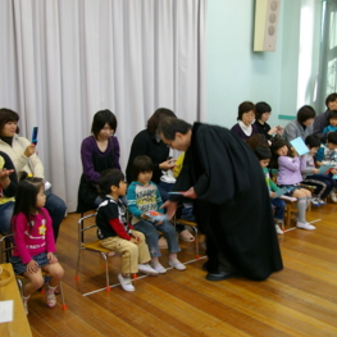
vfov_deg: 37.8
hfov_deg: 37.7
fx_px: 492
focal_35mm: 45
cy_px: 167
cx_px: 193
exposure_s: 1/20
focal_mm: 23
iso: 400
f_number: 4
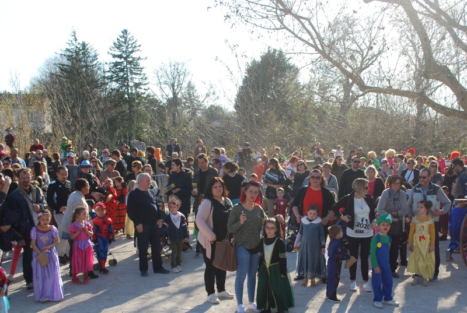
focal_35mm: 45
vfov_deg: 29.9
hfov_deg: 43.3
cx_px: 278
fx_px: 585
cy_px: 195
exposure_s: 1/160
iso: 100
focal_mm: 24
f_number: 6.3
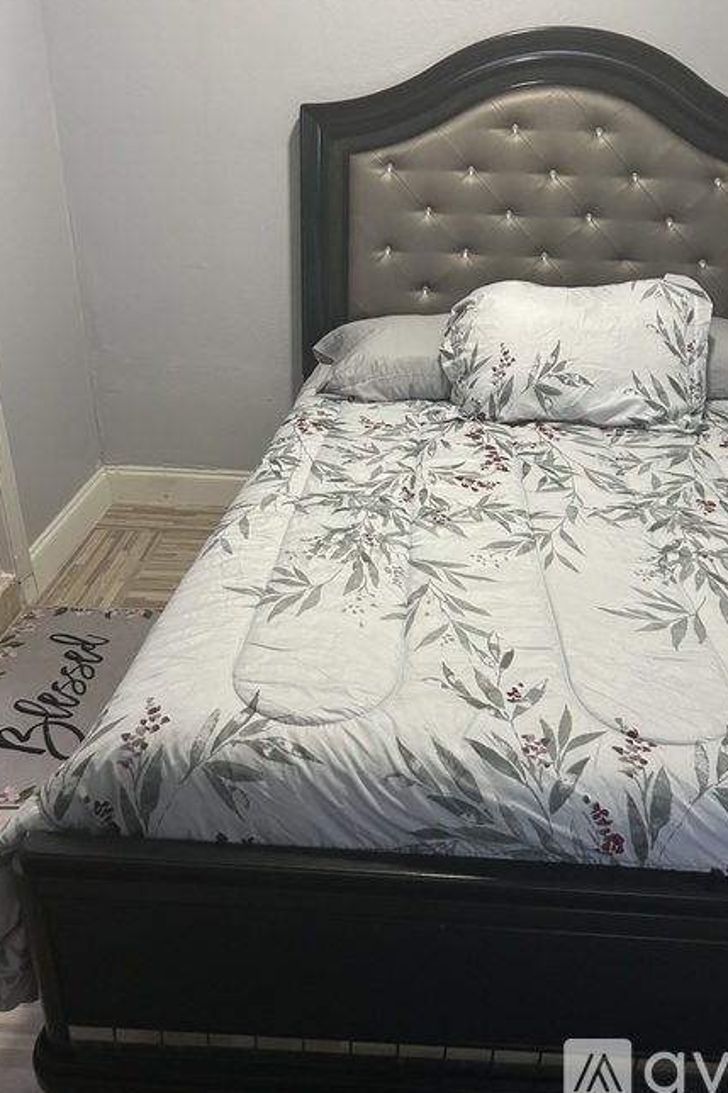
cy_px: 541
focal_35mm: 28
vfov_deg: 65.5
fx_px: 850
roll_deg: -2.8
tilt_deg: -30.0
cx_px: 414
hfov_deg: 46.3
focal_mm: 5.7
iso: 500
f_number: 1.5
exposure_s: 1/60
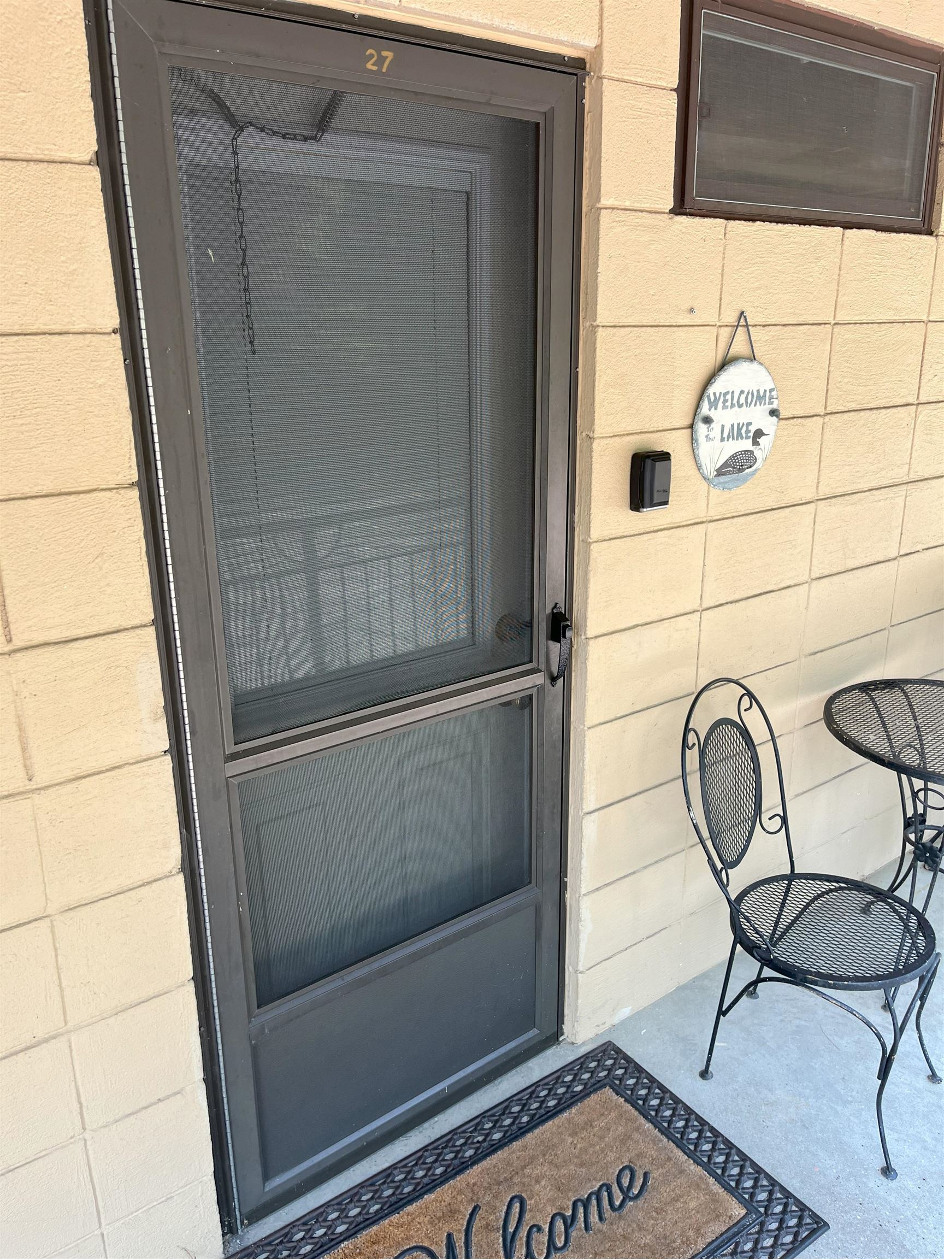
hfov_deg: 53.1
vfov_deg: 67.3
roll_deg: -0.7
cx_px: 472
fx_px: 945
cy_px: 630
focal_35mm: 26
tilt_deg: -16.6
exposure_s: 1/122
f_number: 1.6
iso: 50
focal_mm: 5.1
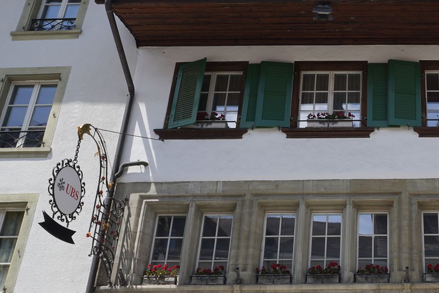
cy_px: 142
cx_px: 401
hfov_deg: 36.3
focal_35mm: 51
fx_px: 622
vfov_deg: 26.5
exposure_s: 1/100
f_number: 14
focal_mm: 24
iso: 100
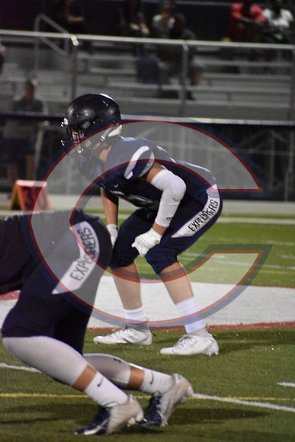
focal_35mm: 405
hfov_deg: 3.4
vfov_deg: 5.1
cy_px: 221
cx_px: 148
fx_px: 4975
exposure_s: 1/250
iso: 12800
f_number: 6.3
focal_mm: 270
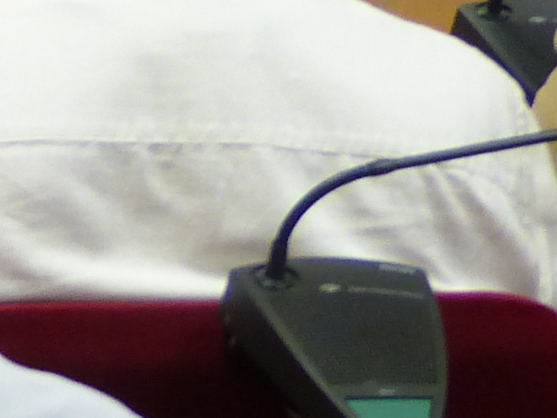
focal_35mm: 453
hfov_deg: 4.3
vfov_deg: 3.3
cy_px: -530
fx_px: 7290
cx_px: -846
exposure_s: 1/60
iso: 200
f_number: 2.8
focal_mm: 14
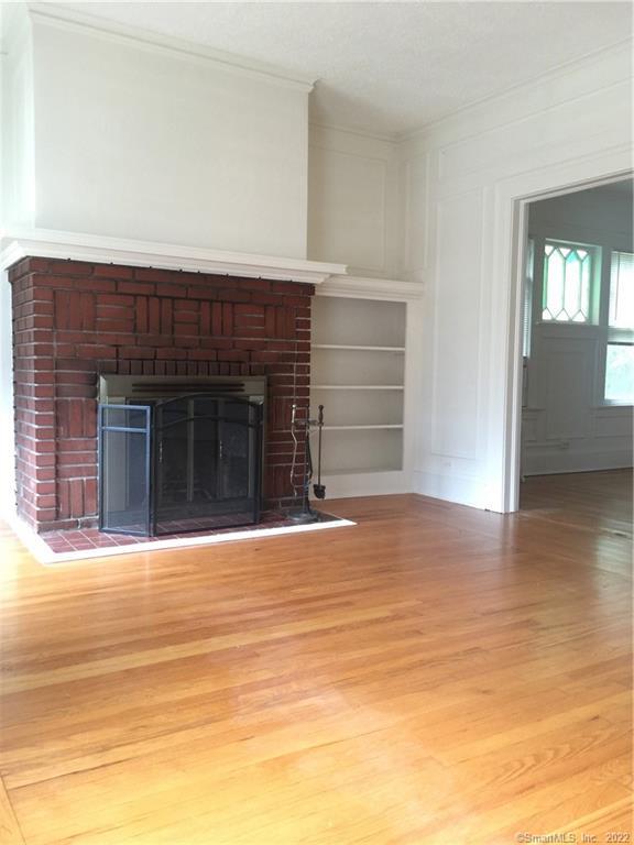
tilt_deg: -2.0
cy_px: 422
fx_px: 708
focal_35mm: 29
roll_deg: -0.9
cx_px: 317
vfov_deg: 61.7
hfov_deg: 48.2
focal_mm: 4.15
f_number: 2.2
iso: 80
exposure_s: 1/15
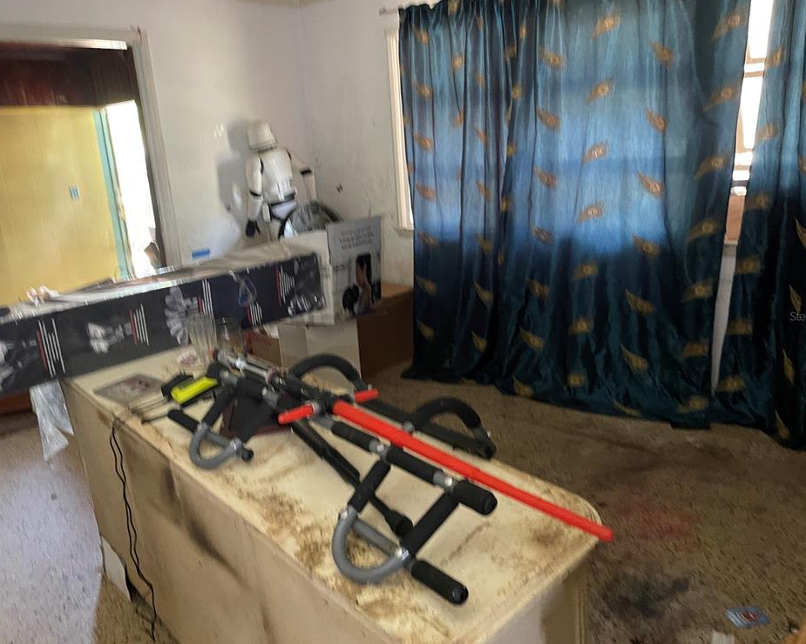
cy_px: 316
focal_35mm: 27
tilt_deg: -12.6
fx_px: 644
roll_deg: +5.0
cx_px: 396
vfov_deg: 53.2
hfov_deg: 64.1
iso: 640
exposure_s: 1/31
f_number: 1.6
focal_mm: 5.1
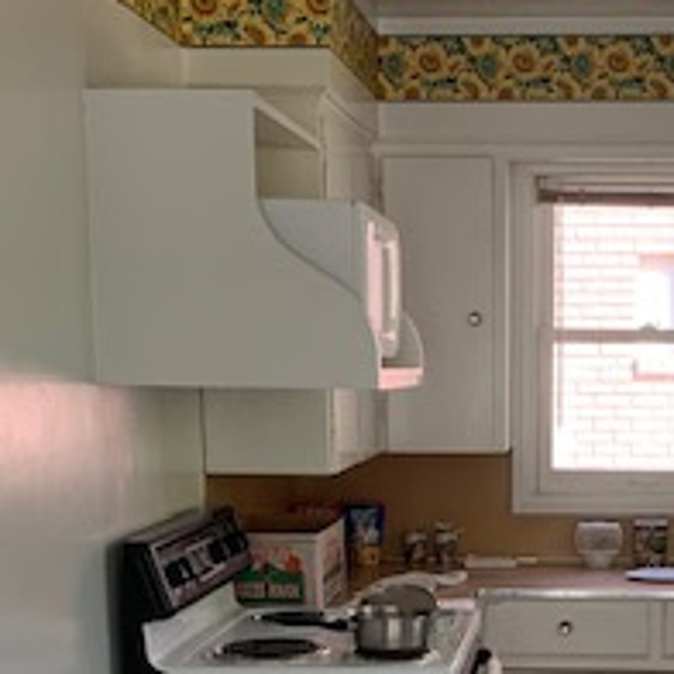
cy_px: 657
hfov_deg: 22.7
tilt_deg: -9.9
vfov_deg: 22.3
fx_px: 1652
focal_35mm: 75
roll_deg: +0.0
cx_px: 550
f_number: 1.8
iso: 100
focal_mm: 4.25
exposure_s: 1/64
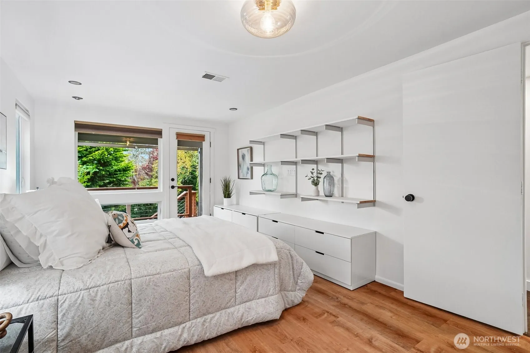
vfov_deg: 73.7
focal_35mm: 16
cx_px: 265
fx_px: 236
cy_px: 176
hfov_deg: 96.7
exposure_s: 1/20
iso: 1600
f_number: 8
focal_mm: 16
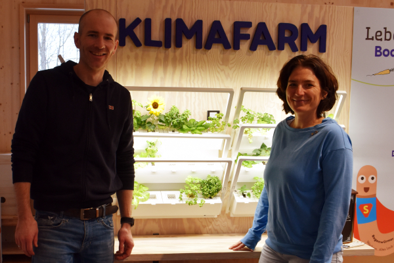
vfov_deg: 40.0
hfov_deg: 57.2
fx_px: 361
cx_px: 197
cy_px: 132
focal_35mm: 33
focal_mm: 22
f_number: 5
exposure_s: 1/100
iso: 400
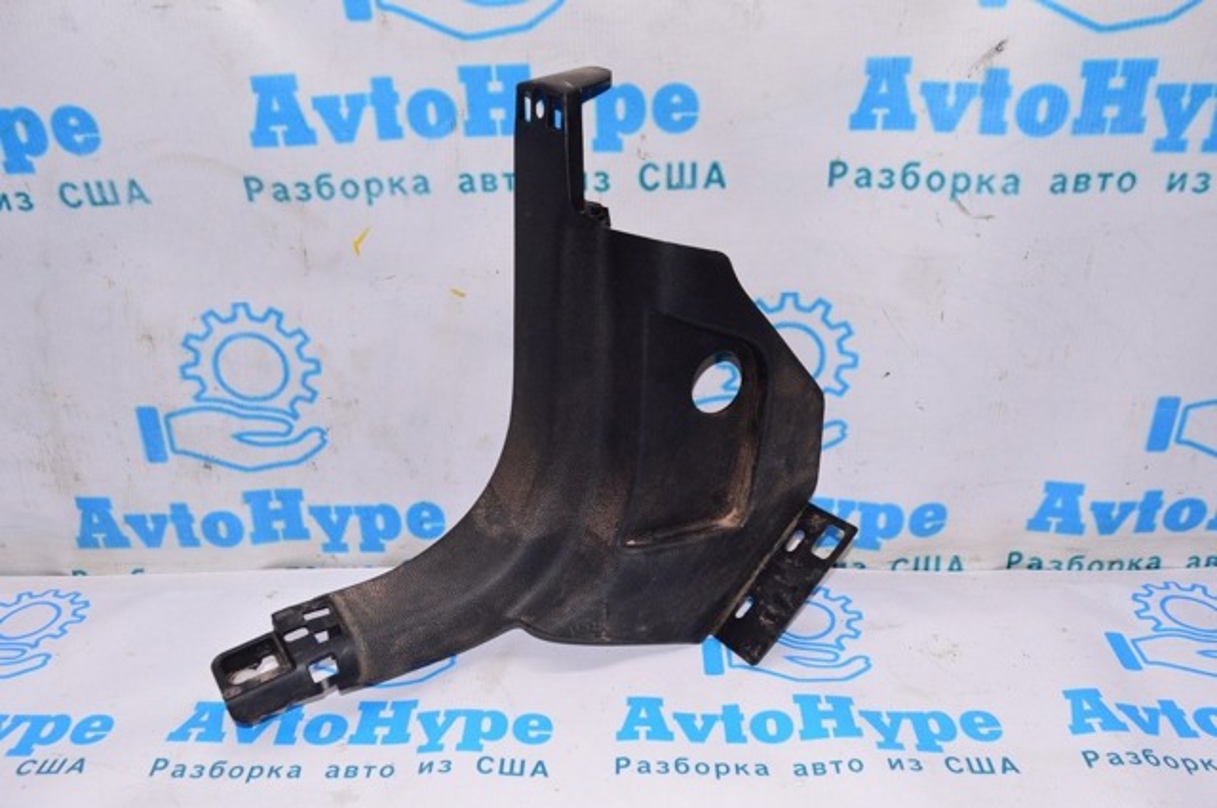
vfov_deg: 39.9
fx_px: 1114
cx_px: 608
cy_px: 404
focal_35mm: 33
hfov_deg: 57.3
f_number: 8
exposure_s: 1/200
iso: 1600
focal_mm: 22
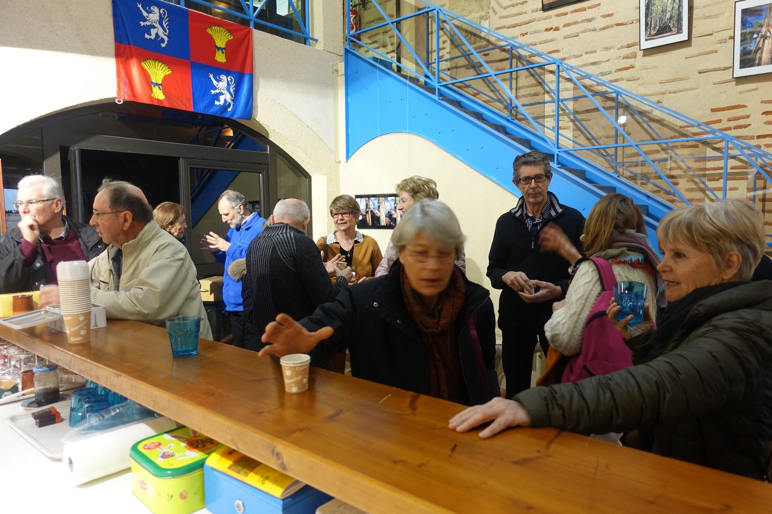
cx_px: 386
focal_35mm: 24
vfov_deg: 53.1
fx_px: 515
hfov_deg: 73.7
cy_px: 257
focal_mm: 8.8
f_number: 1.8
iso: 400
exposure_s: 1/30
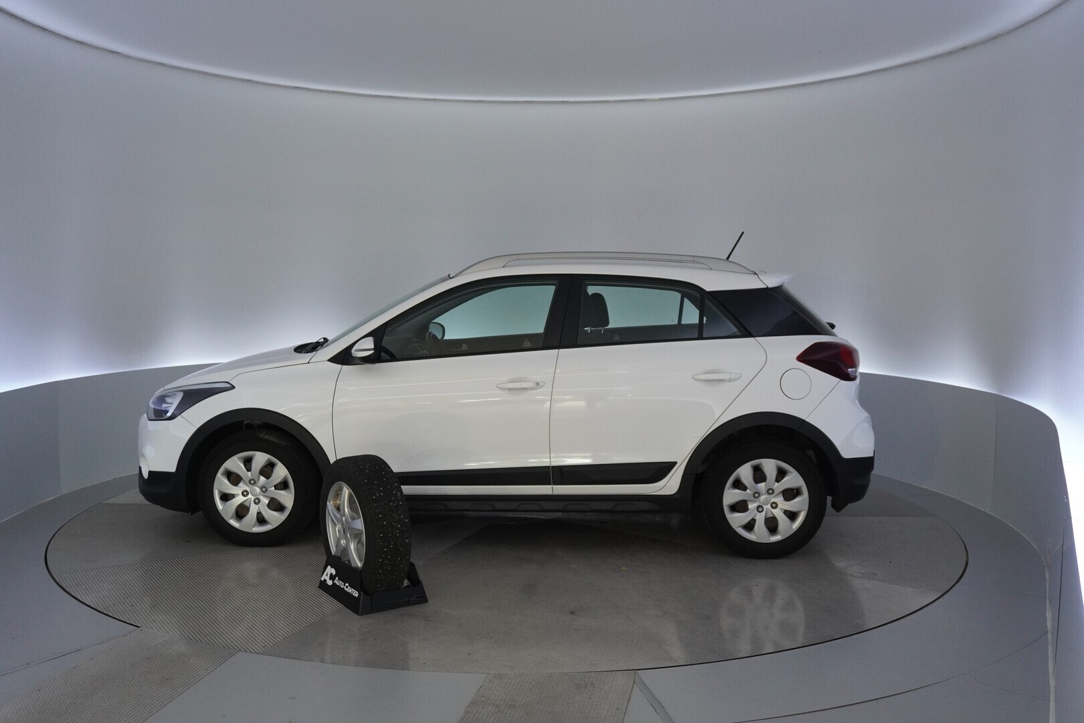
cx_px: 542
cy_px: 362
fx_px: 1039
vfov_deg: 38.4
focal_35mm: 34
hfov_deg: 55.1
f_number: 4
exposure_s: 1/160
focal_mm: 23
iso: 1250
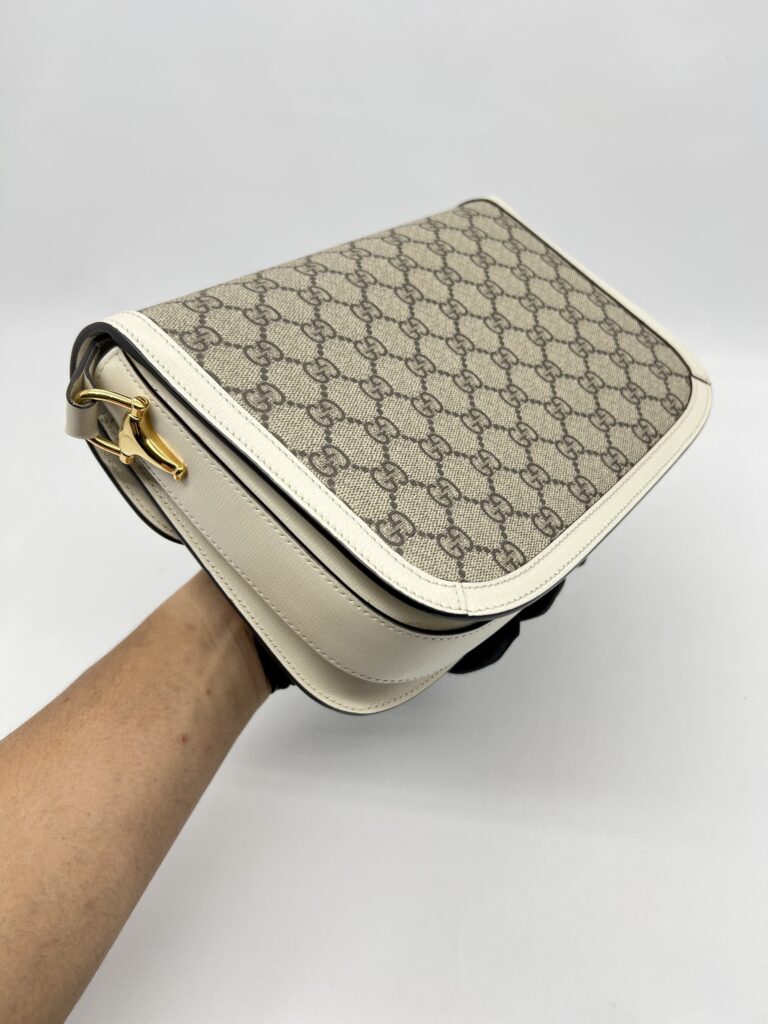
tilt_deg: -41.2
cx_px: 384
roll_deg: +3.7
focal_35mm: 26
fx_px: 769
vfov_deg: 67.3
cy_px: 512
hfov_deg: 53.1
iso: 32
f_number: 1.5
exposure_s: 1/107
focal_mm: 5.7
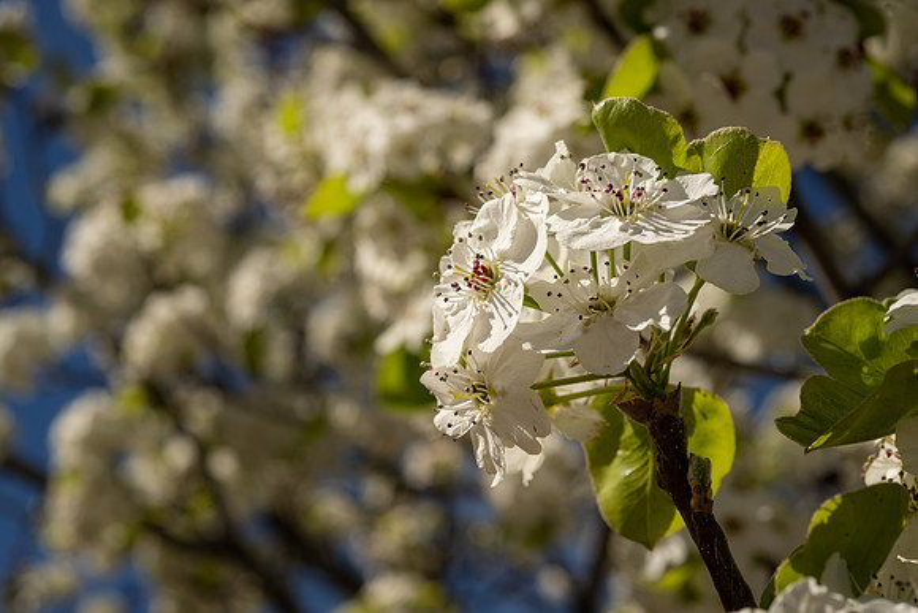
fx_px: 1530
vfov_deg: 22.6
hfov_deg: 33.4
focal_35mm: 60
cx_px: 459
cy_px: 306
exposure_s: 1/500
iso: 160
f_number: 11
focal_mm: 60
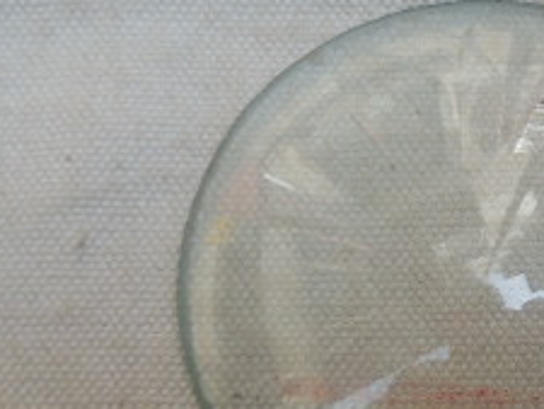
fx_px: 1116
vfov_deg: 20.5
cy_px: 327
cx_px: 527
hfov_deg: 26.1
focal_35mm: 71
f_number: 3.1
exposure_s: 1/320
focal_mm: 4.5
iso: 125
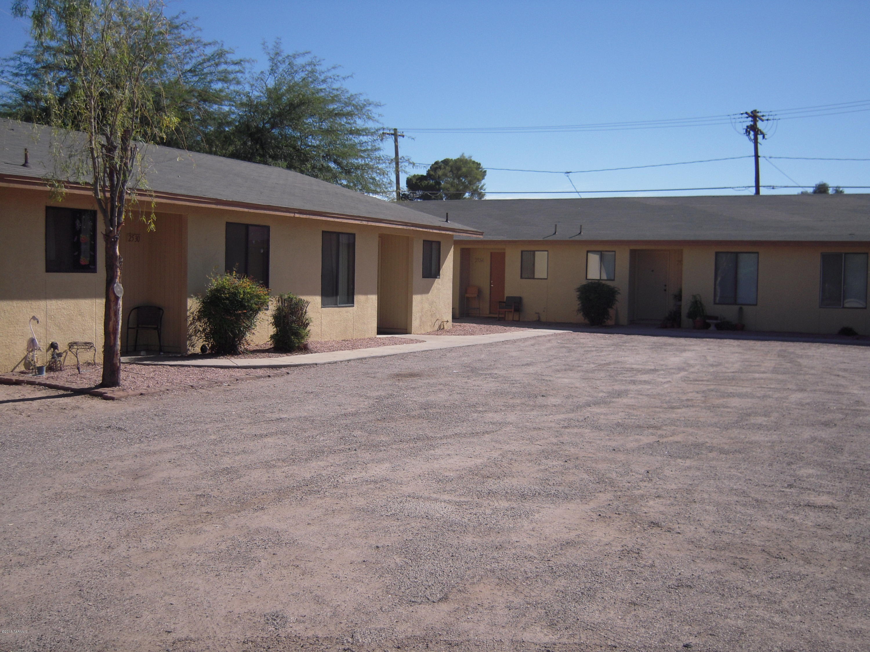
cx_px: 435
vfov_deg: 38.7
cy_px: 326
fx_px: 930
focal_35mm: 37
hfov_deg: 50.1
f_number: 6.1
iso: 100
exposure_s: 1/500
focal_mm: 6.5
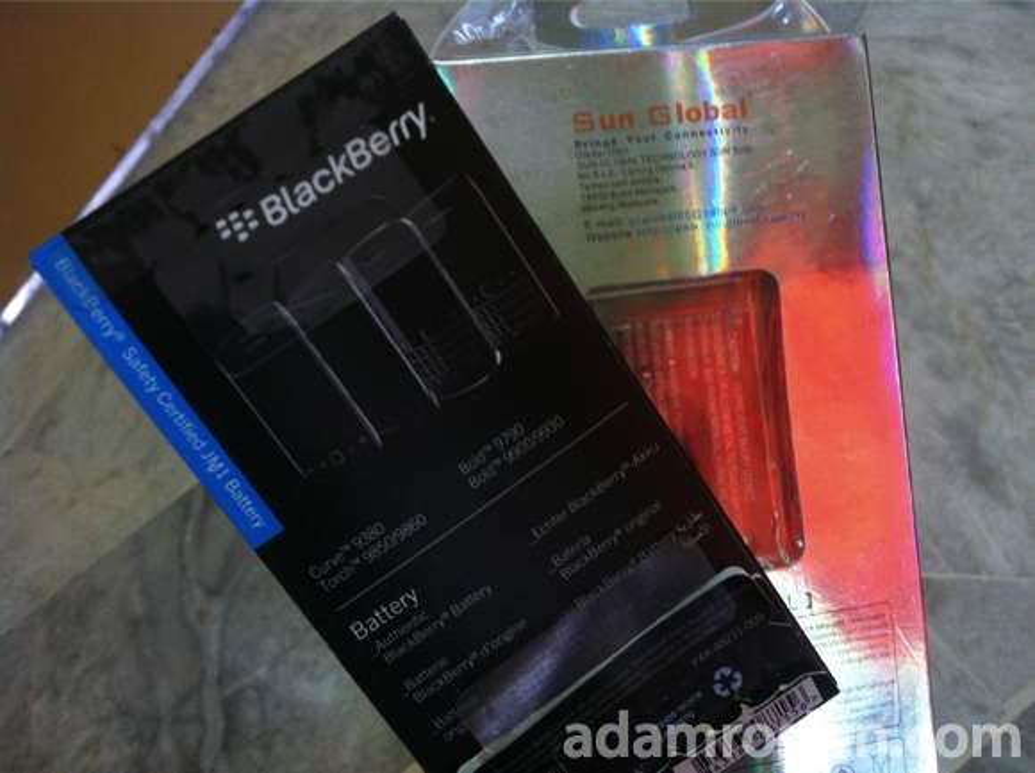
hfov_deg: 52.7
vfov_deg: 40.6
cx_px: 518
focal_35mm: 35
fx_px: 1045
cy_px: 386
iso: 160
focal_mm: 3.85
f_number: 2.8
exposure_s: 1/17
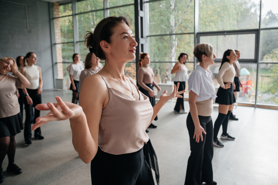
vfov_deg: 45.7
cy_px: 92
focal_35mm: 28
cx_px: 141
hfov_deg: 64.7
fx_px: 219
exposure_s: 1/250
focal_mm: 28
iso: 220
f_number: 4
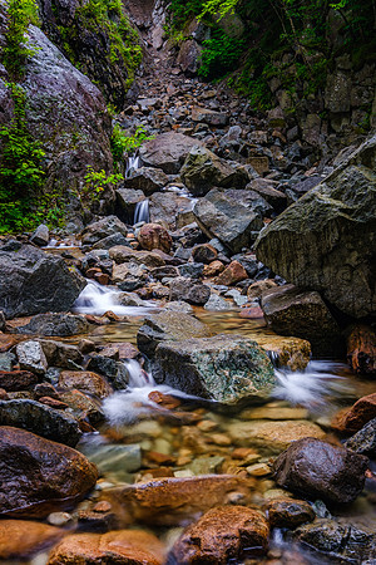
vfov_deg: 55.8
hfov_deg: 38.9
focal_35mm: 34
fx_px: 533
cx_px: 188
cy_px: 282
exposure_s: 1
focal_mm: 22.9
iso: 160
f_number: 8
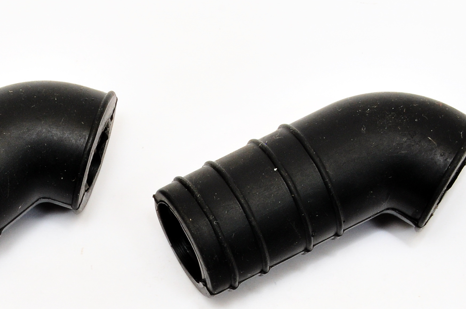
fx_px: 2094
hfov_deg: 12.7
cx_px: 145
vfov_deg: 8.4
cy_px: 282
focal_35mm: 162
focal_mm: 44
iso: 400
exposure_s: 1/60
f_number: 22
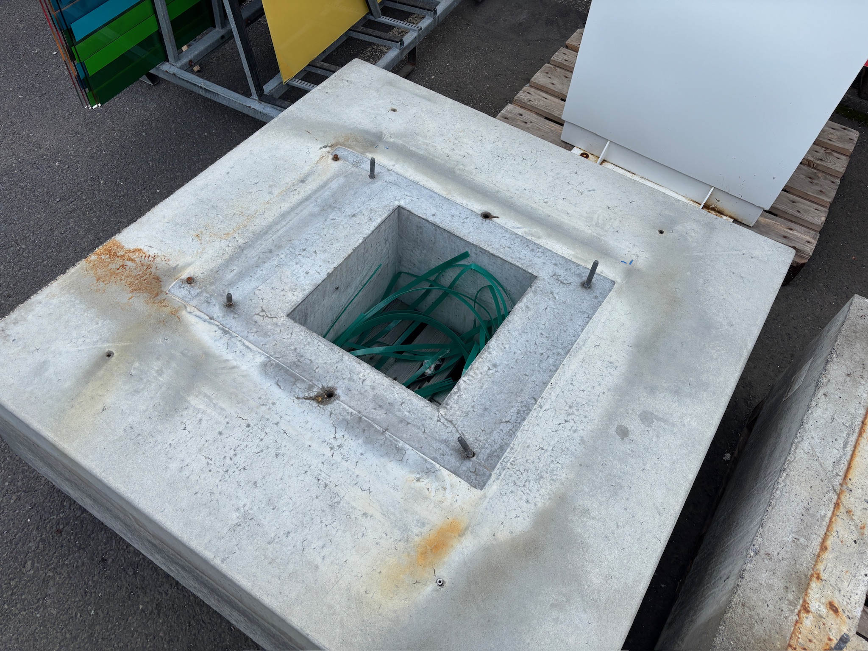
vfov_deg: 53.1
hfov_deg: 67.3
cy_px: 326
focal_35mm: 26
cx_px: 434
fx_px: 652
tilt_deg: -50.2
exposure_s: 1/1007
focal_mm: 5.96
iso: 50
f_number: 1.6
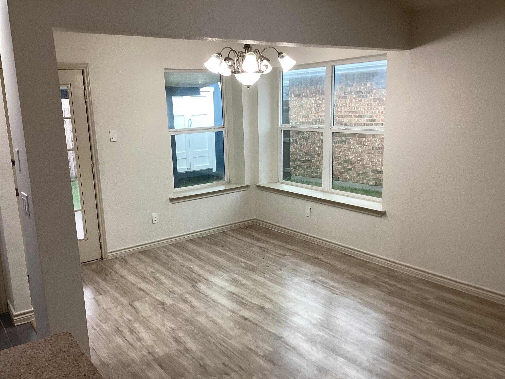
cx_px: 252
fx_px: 452
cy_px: 190
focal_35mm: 31
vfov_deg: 45.4
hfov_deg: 58.4
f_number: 2.4
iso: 80
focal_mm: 3.3
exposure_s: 1/60
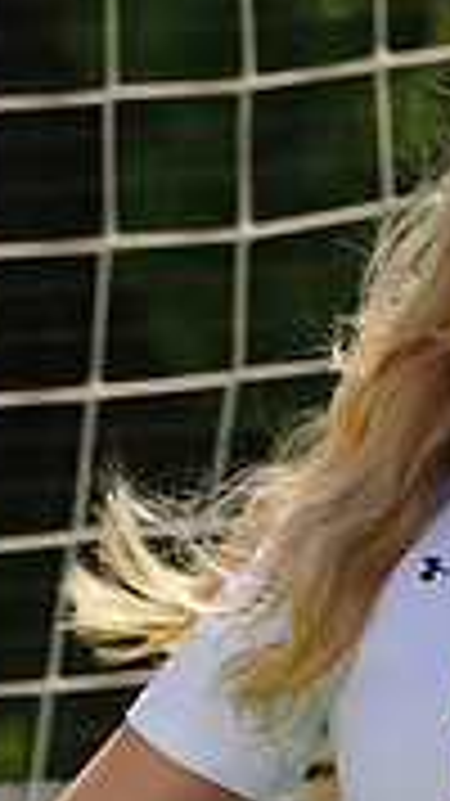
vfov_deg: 1.6
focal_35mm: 1368
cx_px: 585
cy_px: 940
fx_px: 29047
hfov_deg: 0.9
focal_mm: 400
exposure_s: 1/250
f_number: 13
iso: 200
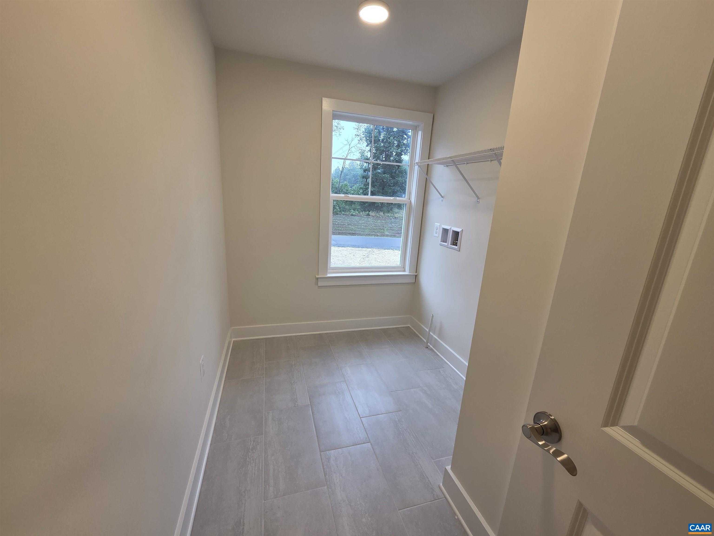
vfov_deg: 89.9
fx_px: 268
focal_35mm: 13
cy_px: 268
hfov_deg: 106.2
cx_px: 357
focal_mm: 2.2
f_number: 2.2
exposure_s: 1/120
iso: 100
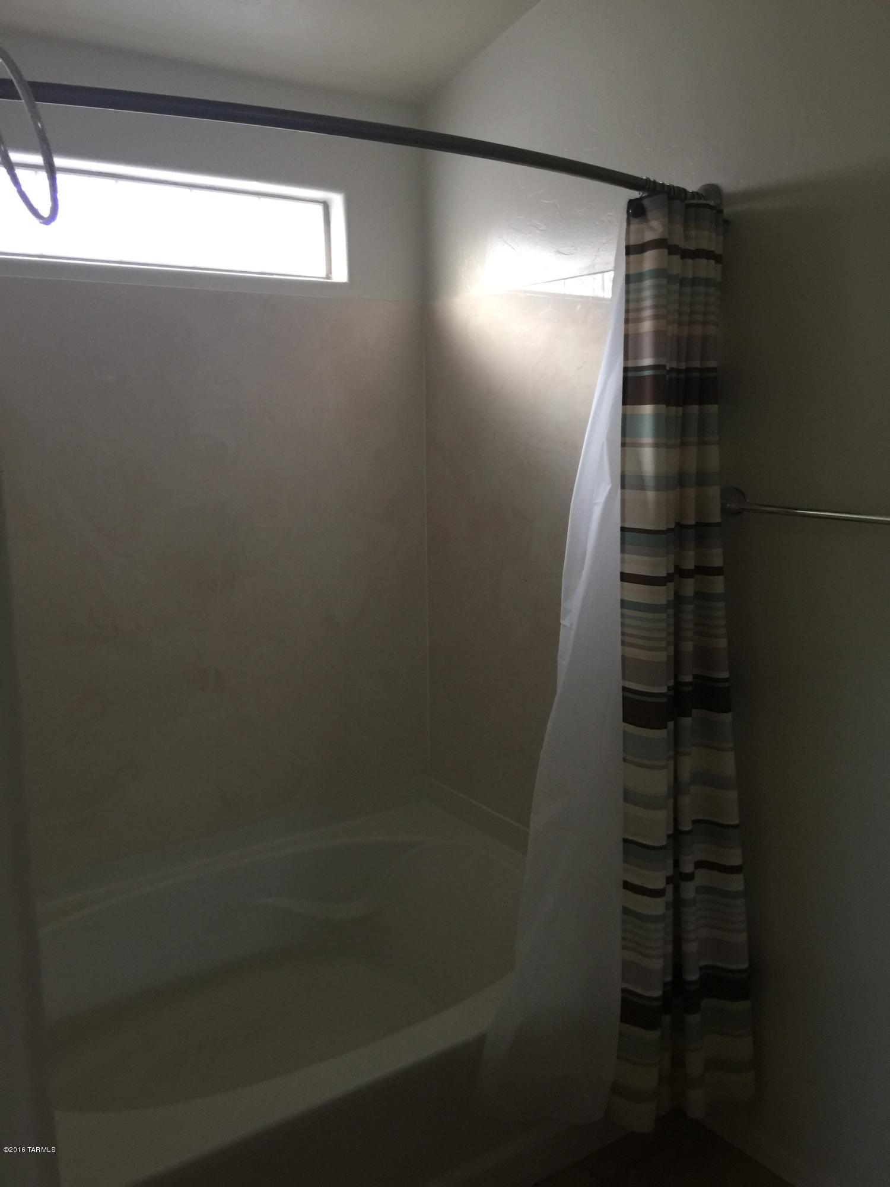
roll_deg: +0.2
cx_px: 445
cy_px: 594
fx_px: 994
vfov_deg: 61.7
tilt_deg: -8.1
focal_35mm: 29
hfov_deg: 48.2
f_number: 2.2
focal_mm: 4.15
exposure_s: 1/15
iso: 80
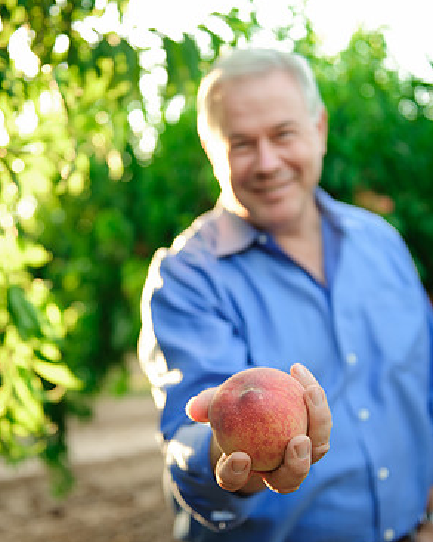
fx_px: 738
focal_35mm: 46
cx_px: 218
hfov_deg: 32.7
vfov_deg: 40.4
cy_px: 278
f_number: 2.8
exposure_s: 1/125
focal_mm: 40
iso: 200
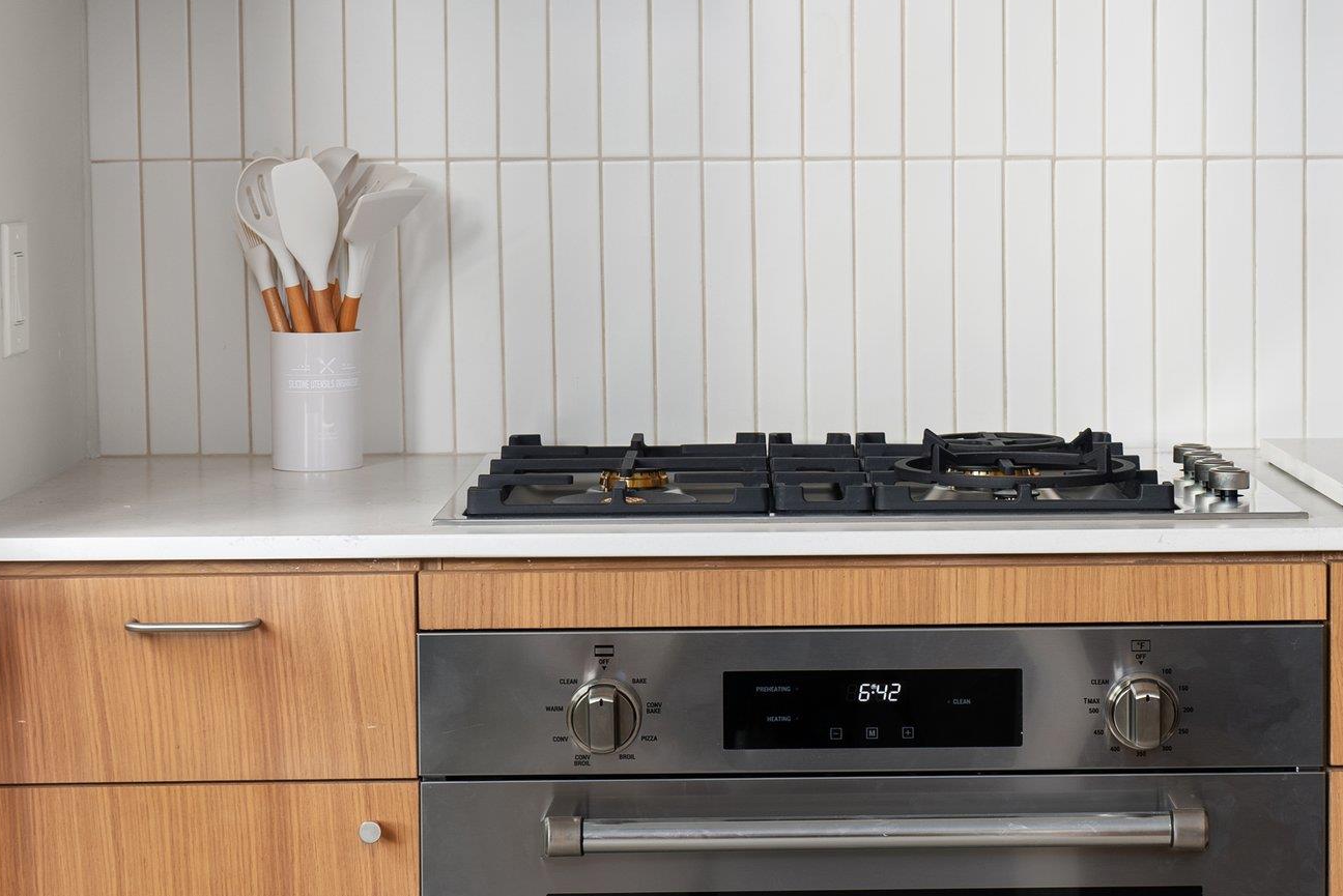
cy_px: 244
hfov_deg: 25.6
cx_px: 853
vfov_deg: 17.2
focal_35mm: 79
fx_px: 2948
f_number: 5.6
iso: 320
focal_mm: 50
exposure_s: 1/50
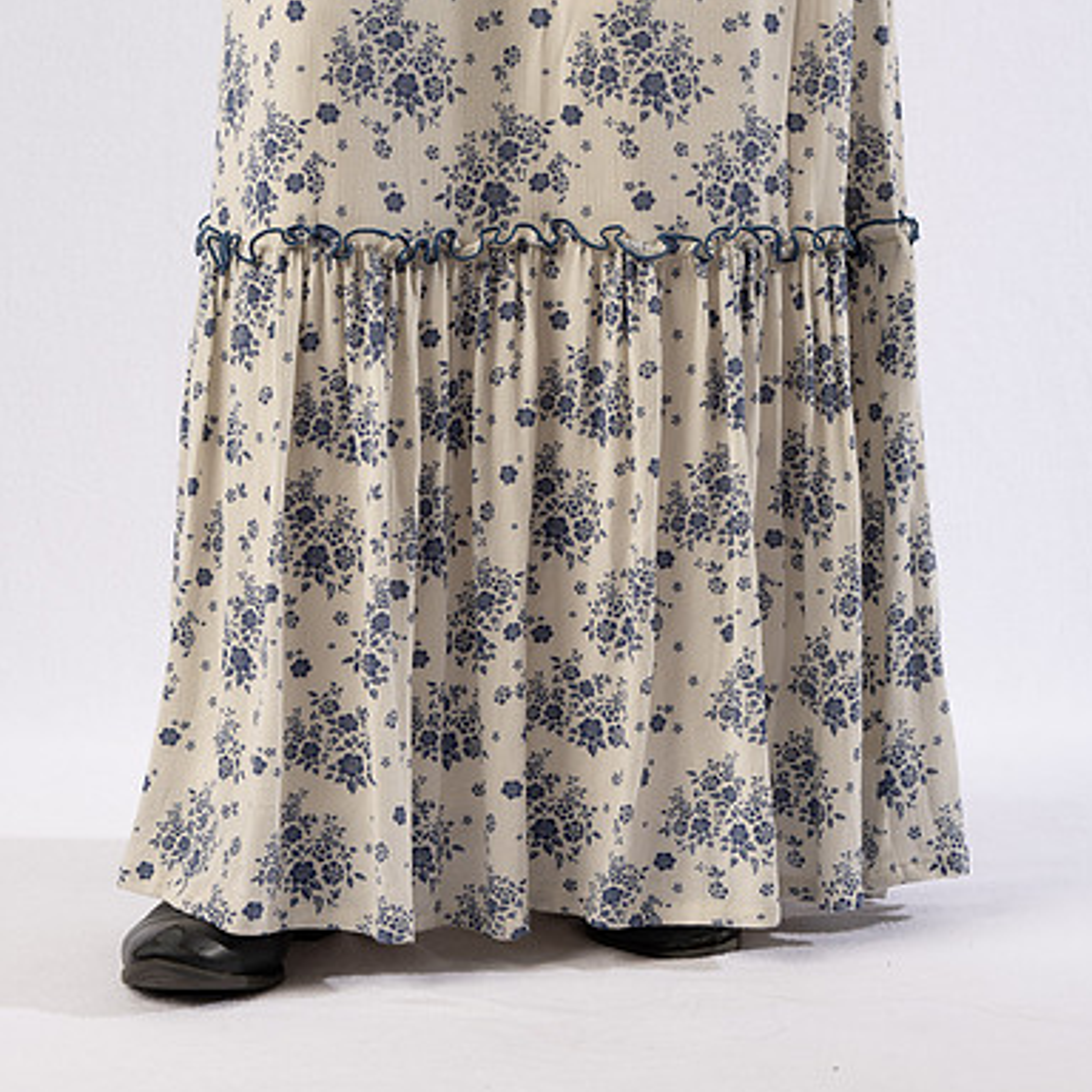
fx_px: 3712
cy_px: 547
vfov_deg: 16.7
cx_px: 500
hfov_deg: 16.7
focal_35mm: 104
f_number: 8
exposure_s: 1/125
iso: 100
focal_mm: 81
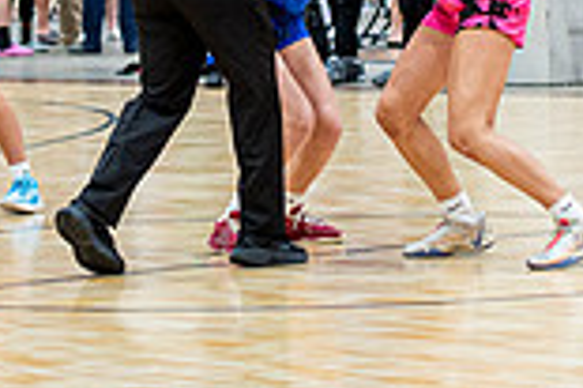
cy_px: -185
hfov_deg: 7.9
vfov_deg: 5.2
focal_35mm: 262
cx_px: 282
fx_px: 4238
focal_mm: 70
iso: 2000
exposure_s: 1/320
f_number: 2.8
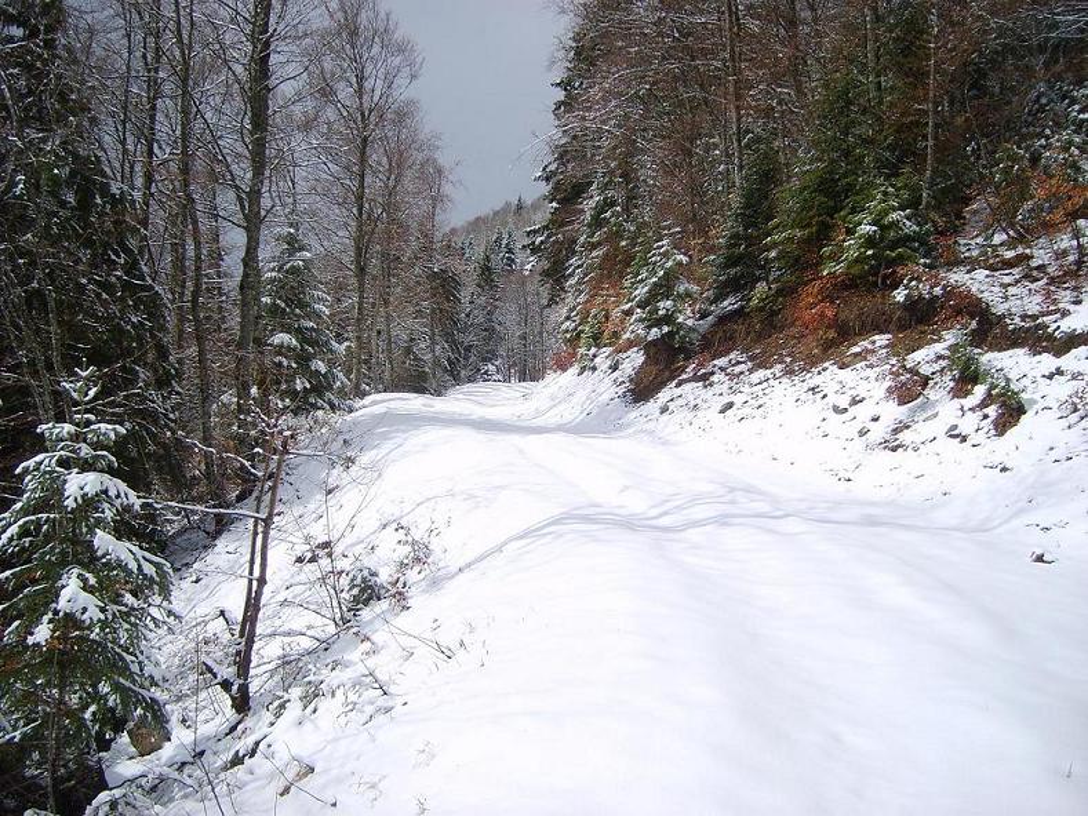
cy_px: 408
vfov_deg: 40.7
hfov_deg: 52.6
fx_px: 1100
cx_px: 544
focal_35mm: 35
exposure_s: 1/350
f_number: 7.1
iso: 50
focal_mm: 5.8
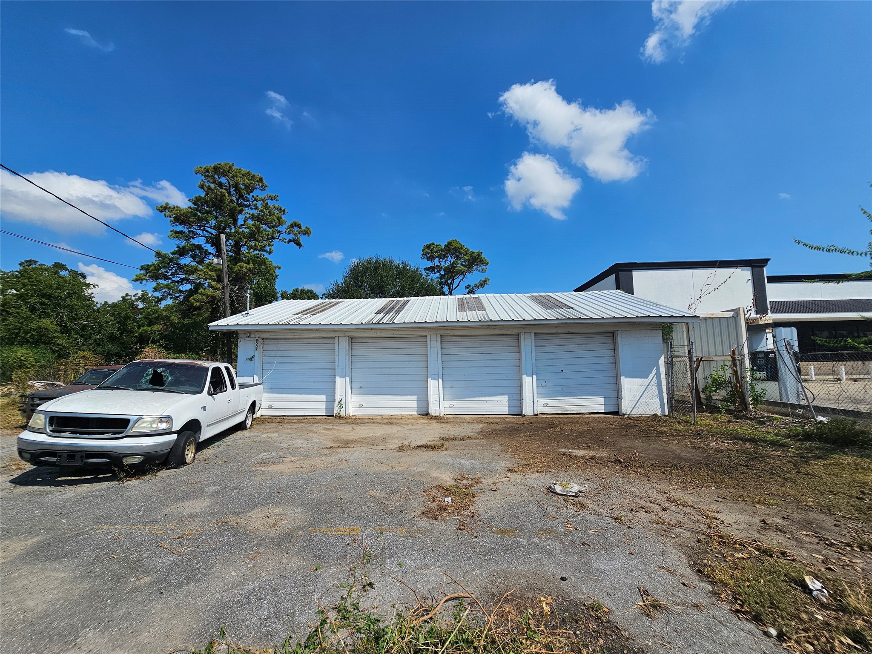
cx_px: 436
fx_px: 327
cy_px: 327
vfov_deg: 89.9
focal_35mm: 13
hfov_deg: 106.2
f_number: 2.2
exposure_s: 1/4176
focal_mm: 2.2
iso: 50
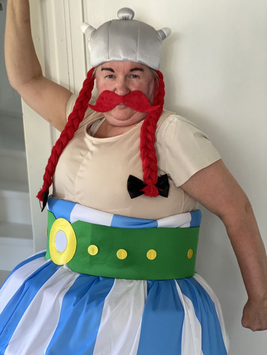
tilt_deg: -11.1
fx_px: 535
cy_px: 178
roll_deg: +2.9
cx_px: 134
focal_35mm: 52
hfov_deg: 28.0
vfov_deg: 36.8
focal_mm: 6
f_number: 2
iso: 400
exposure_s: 1/40
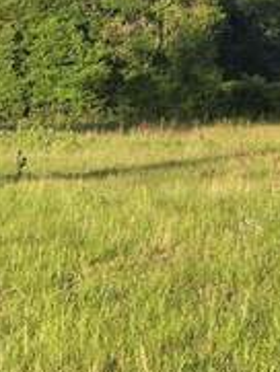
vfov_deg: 15.7
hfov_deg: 10.6
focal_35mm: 122
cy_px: 419
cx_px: -362
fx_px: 1314
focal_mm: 6.3
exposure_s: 1/294
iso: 12
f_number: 1.7
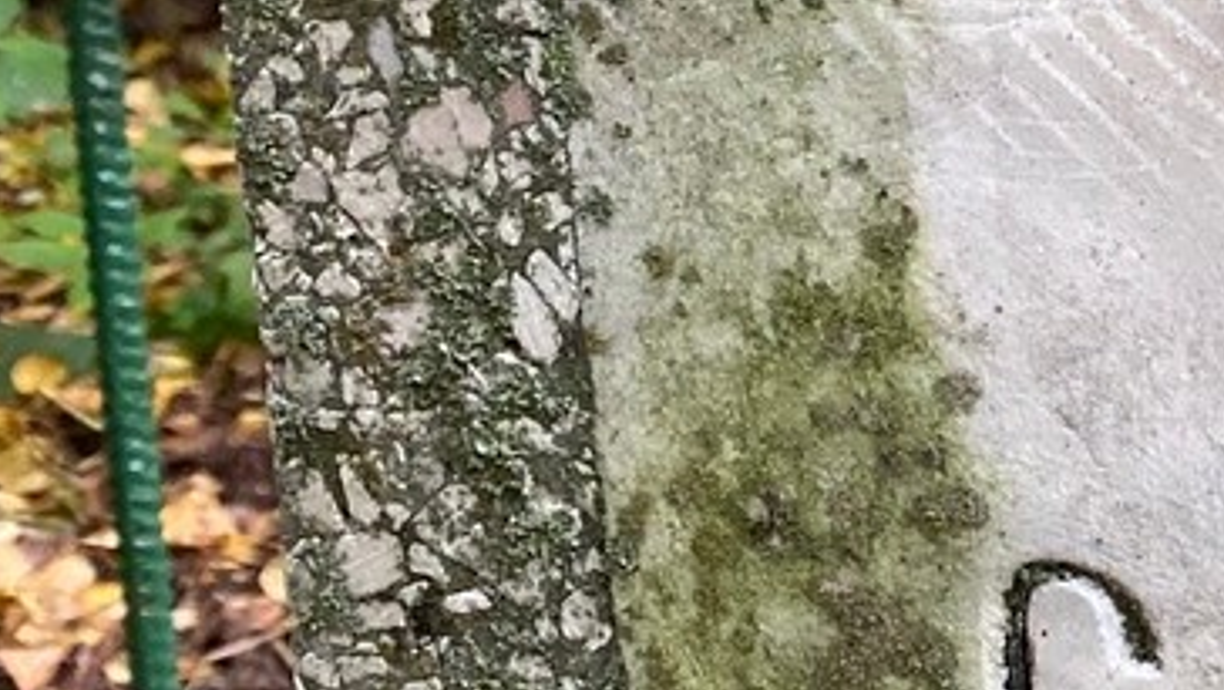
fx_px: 3636
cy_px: -340
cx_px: 2303
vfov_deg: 10.5
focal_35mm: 112
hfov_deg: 15.8
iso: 125
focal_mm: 4.25
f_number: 1.8
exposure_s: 1/101
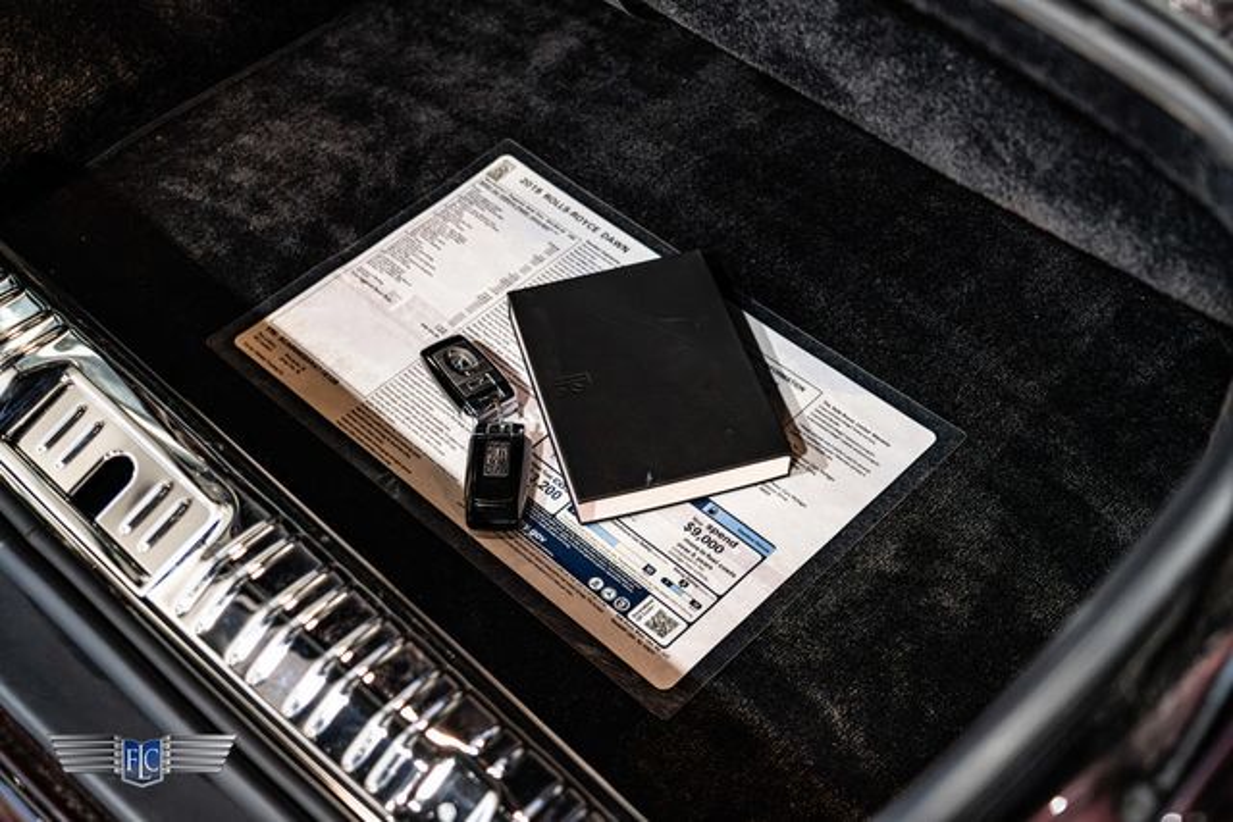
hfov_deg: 41.1
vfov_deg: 28.1
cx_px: 616
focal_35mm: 48
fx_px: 1644
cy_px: 411
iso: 1250
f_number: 4
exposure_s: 1/40
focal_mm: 48
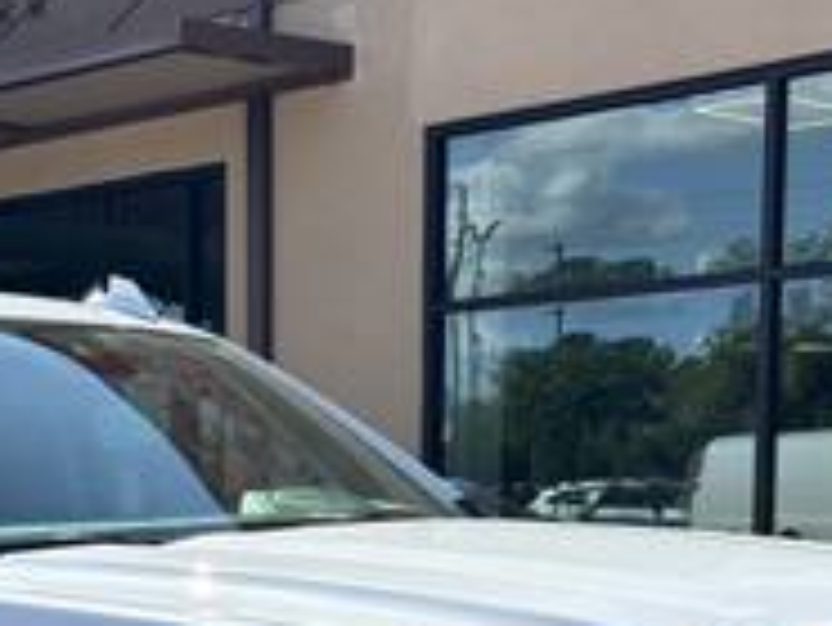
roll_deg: +0.9
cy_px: 838
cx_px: 103
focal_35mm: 90
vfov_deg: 15.6
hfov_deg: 21.3
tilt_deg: -9.1
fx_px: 2165
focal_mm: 5.96
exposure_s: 1/2193
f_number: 1.6
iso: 50
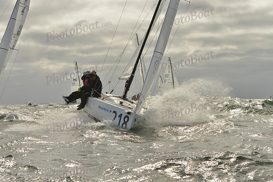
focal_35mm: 70
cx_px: 136
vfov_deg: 19.5
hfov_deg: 28.8
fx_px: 531
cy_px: 91
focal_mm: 70
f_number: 9
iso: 400
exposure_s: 1/2500
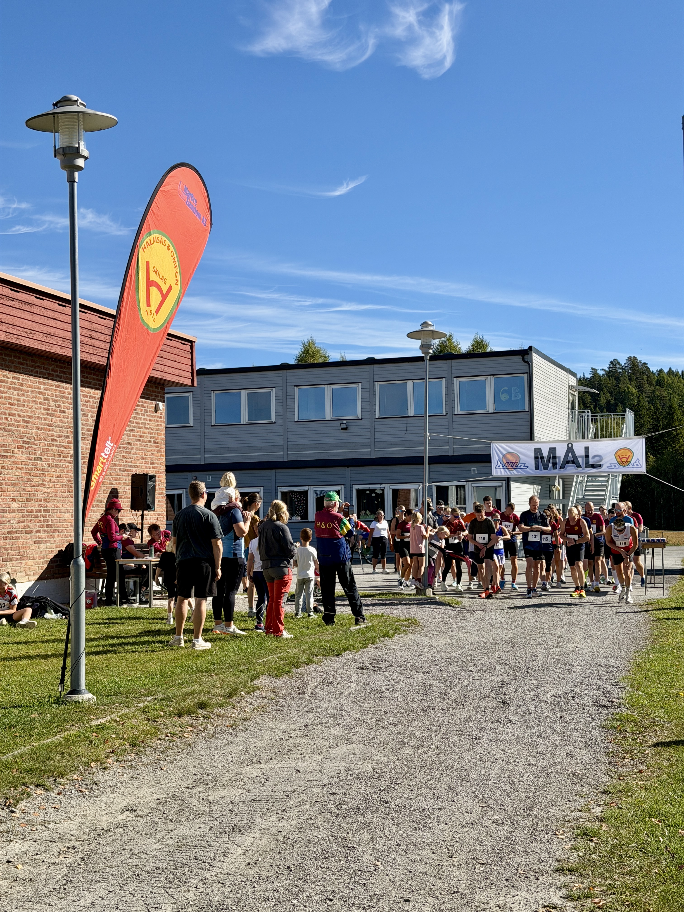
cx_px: 342
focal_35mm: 48
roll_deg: -0.3
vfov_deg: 39.7
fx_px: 1265
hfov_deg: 30.3
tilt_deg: +3.1
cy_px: 456
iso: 64
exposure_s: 1/4878
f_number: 1.78
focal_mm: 6.76
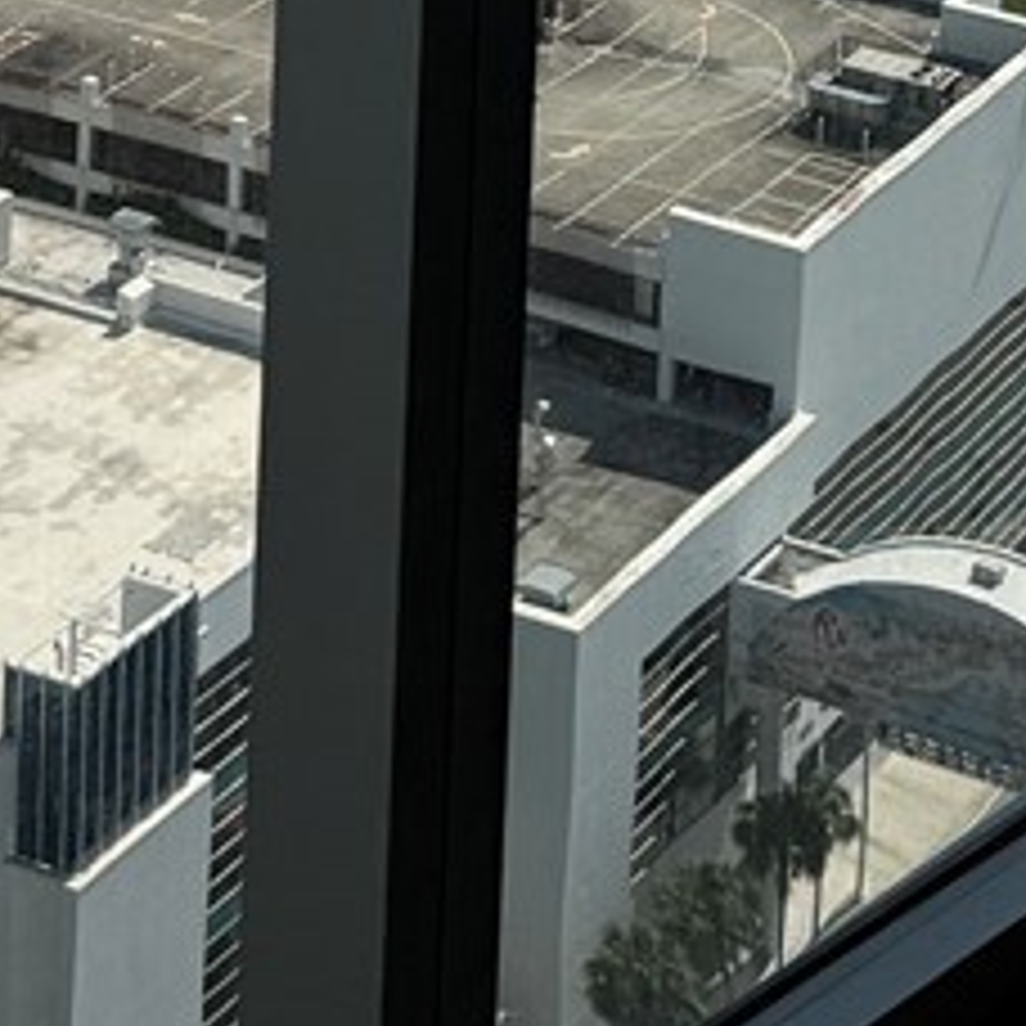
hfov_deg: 11.7
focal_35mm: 149
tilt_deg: -6.8
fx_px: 4996
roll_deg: -3.0
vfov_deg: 10.5
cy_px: -1224
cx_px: 500
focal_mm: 6.76
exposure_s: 1/10309
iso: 80
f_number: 1.78
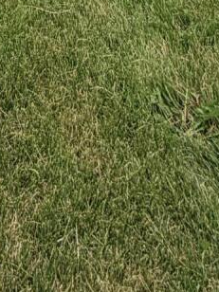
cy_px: -569
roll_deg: +0.3
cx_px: -243
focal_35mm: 91
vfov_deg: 11.7
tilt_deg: +2.4
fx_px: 768
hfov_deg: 13.5
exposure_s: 1/985
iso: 20
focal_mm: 2.22
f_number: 2.2
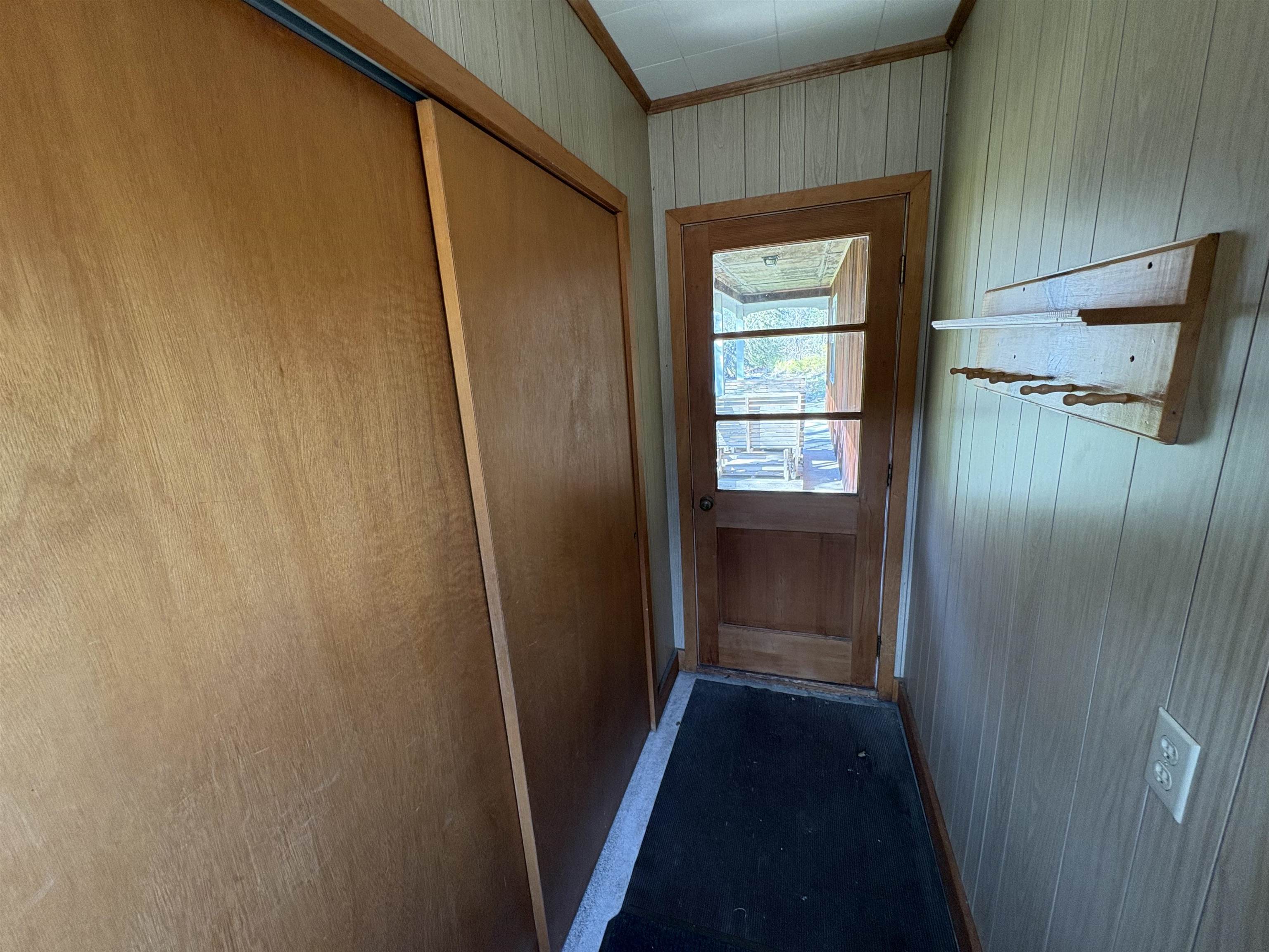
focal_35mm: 14
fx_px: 513
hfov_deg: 102.1
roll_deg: +4.1
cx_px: 634
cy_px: 476
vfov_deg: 85.7
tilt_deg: -13.2
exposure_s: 1/64
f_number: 2.2
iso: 200
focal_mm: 2.22
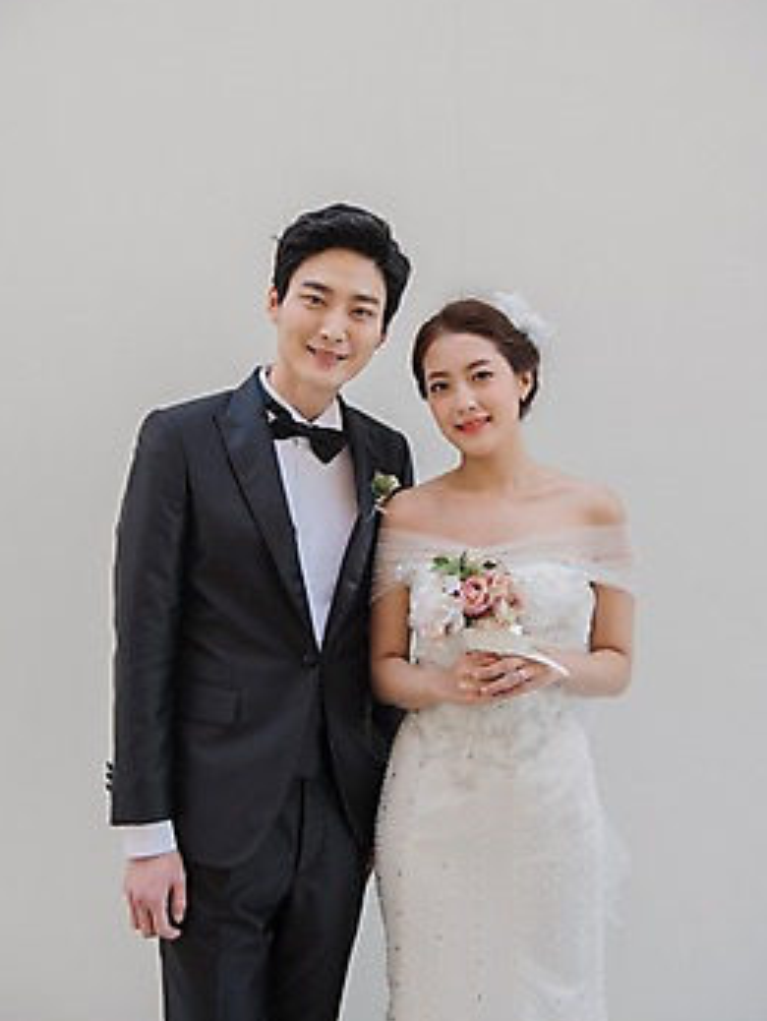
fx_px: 1180
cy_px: 499
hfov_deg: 36.0
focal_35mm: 40
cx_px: 388
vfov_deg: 46.8
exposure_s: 1/125
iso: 250
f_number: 5
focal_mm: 36
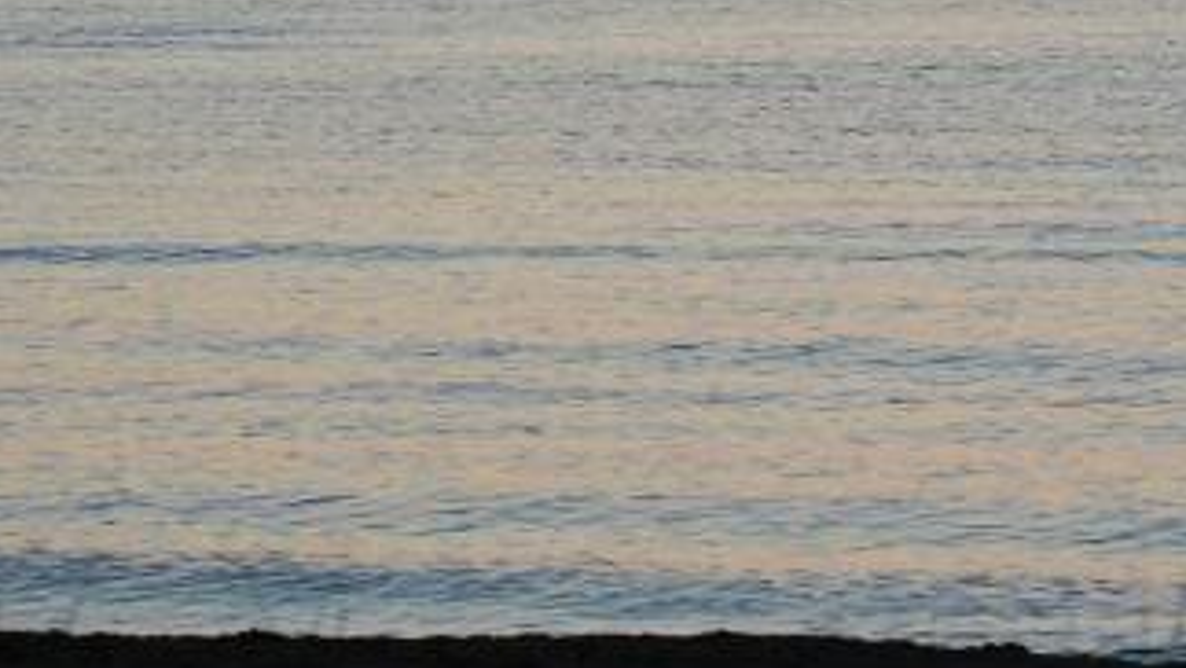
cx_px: 966
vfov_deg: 3.3
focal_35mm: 369
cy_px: -217
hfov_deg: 5.8
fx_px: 11618
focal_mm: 95
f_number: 10
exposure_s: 1/250
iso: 400
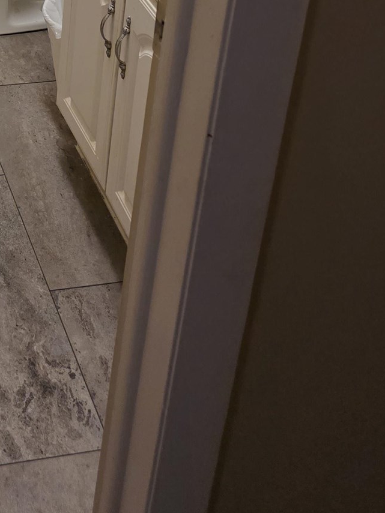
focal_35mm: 62
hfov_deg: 21.4
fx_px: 920
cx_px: -117
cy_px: -154
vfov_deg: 26.5
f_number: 1.7
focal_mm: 6.3
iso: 640
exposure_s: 1/120
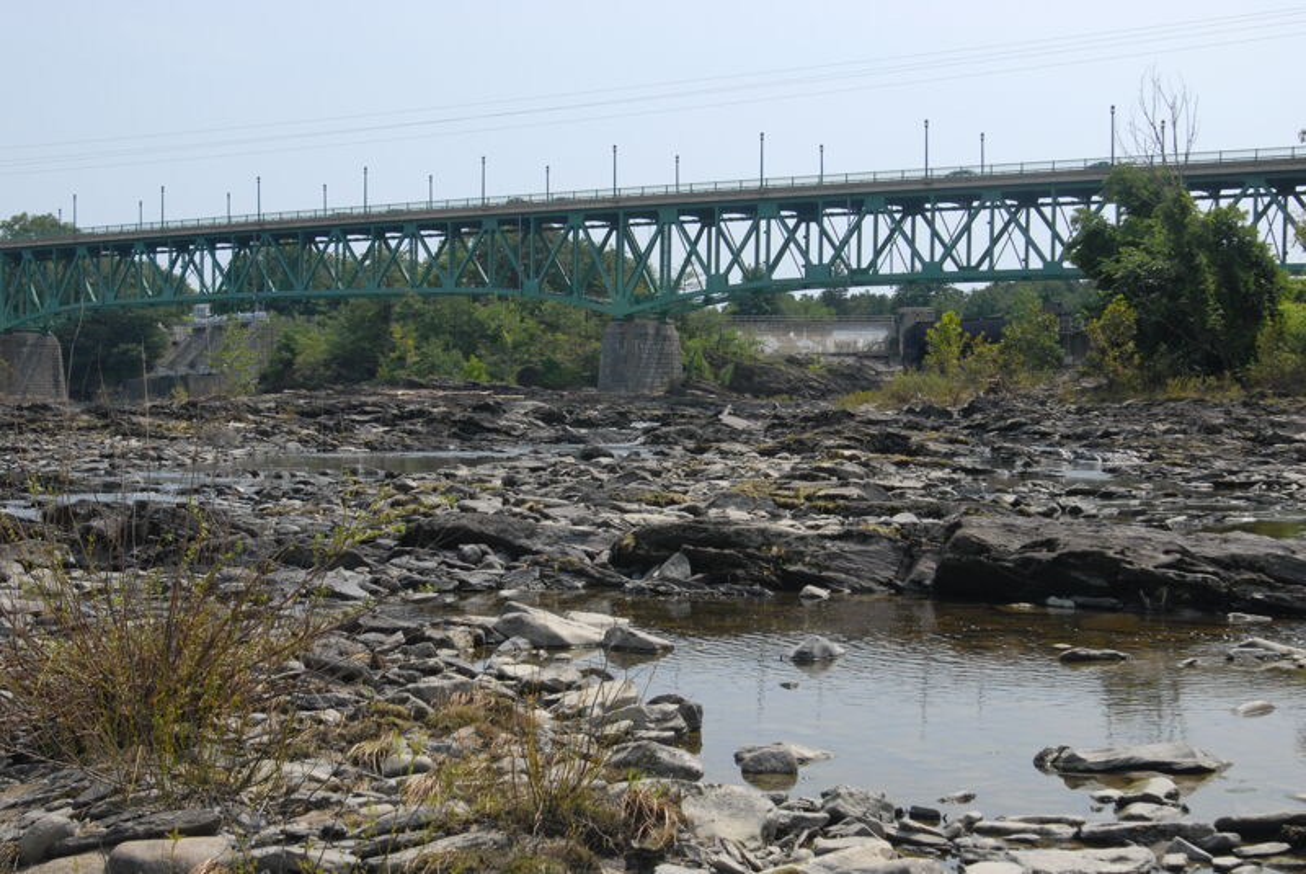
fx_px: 1906
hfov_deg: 37.8
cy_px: 437
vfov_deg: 25.8
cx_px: 653
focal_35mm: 52
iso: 250
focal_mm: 35
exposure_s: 1/400
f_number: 10
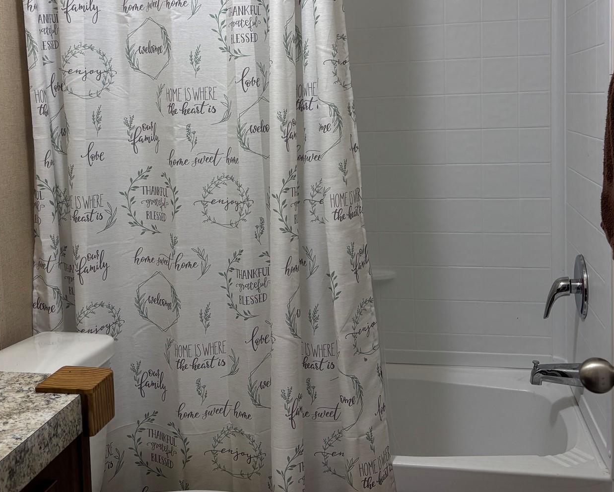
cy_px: 166
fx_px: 763
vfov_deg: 35.4
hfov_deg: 43.8
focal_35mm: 42
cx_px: 282
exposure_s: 1/120
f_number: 1.6
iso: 125
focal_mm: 5.96
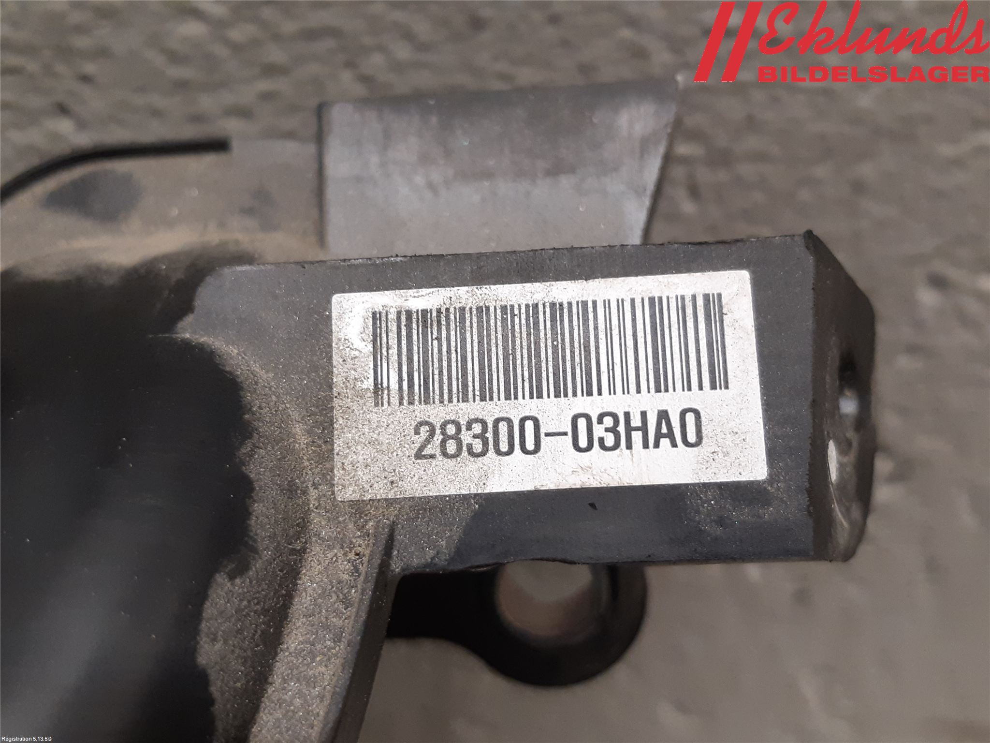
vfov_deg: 53.1
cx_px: 495
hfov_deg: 67.3
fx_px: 744
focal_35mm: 26
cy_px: 372
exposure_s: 1/50
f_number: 1.7
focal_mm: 3.93
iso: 160
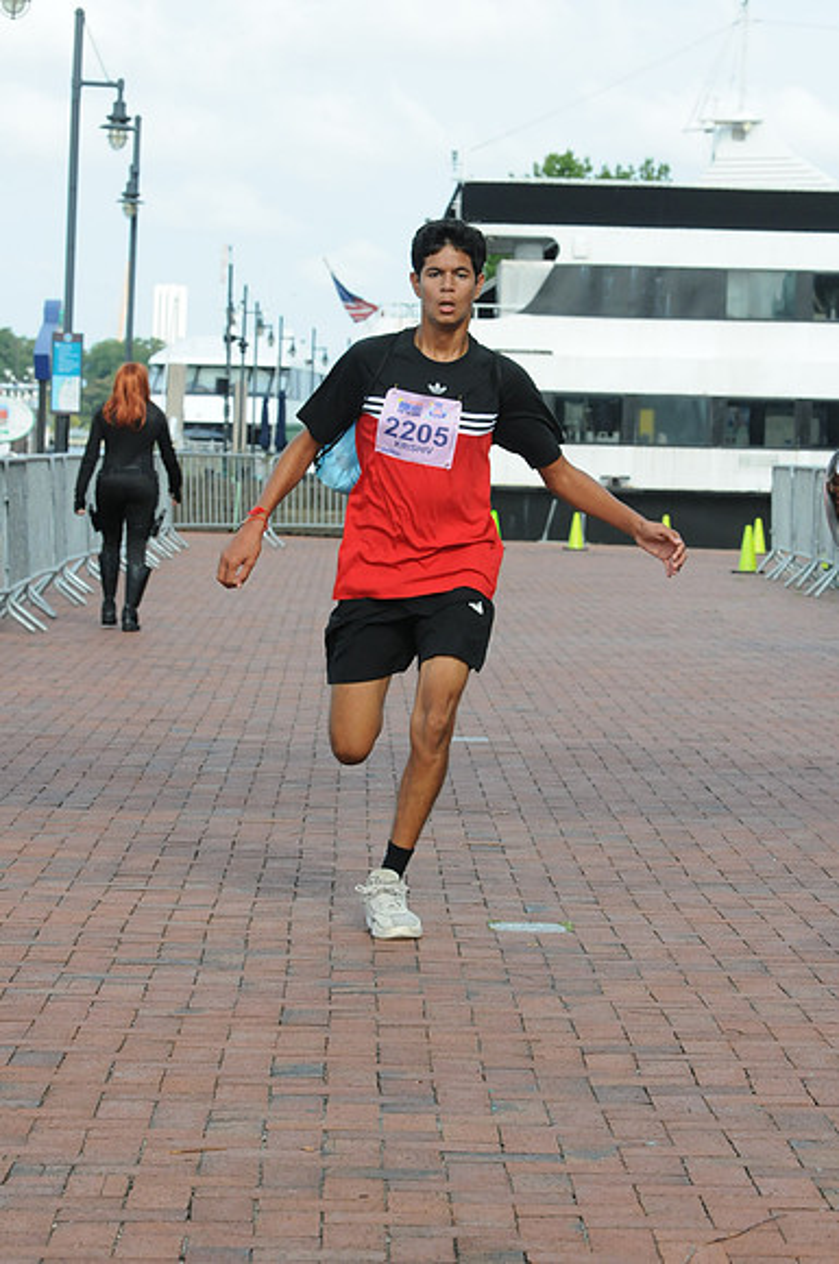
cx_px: 420
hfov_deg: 10.7
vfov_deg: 16.1
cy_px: 632
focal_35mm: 128
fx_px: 4470
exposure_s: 1/800
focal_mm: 85
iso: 800
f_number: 9
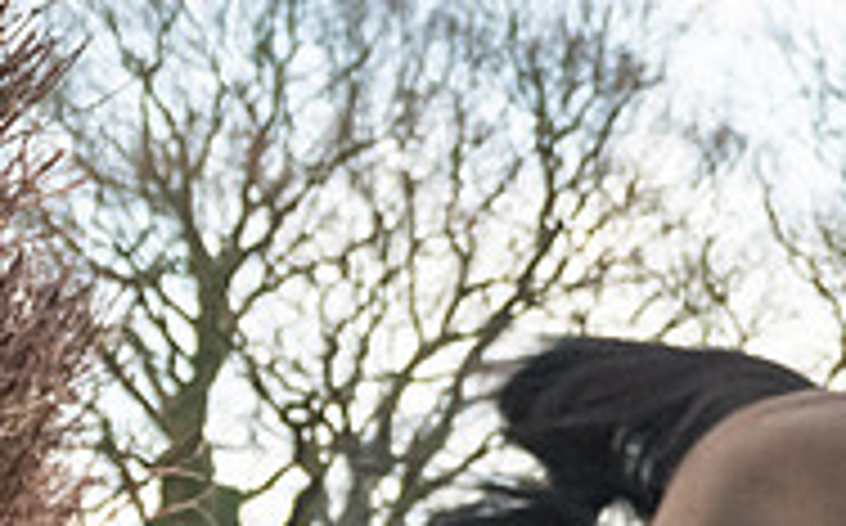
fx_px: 3800
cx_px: 2000
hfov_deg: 10.9
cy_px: -194
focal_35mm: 165
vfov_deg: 7.8
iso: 1000
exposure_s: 1/1250
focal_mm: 24
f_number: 5
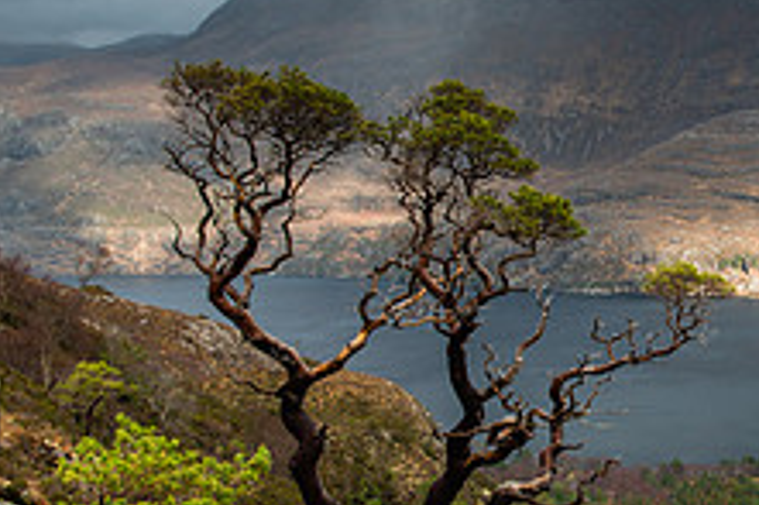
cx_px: 690
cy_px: 311
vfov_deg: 21.5
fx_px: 1327
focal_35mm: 63
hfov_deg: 30.4
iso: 100
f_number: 14
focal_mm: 24
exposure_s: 1/100
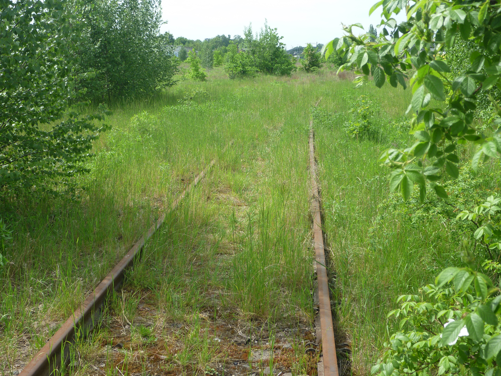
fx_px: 637
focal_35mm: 44
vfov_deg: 32.9
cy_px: 188
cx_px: 250
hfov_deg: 42.9
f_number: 4.3
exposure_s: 1/250
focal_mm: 7.8
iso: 80
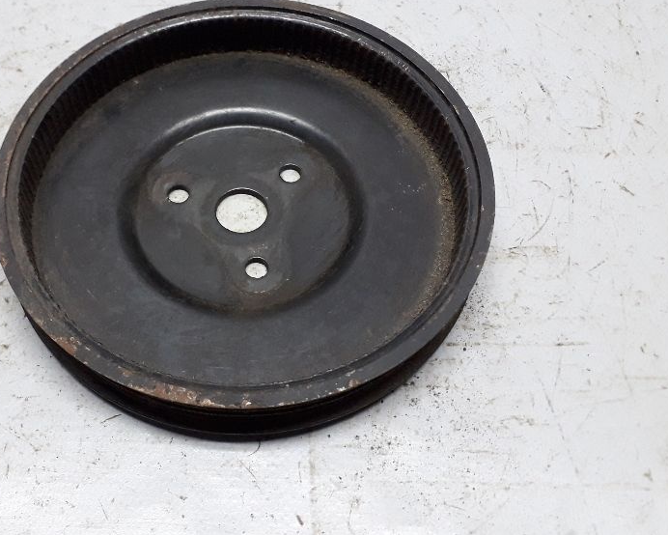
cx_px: 217
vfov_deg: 38.0
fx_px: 771
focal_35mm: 39
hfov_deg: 46.0
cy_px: 205
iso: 200
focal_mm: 3.6
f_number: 1.9
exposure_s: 1/25
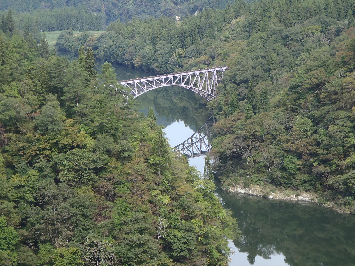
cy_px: 136
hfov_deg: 17.6
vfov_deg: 13.2
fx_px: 1149
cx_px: 184
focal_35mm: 112
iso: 100
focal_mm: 18.2
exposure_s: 1/160
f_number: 5.1
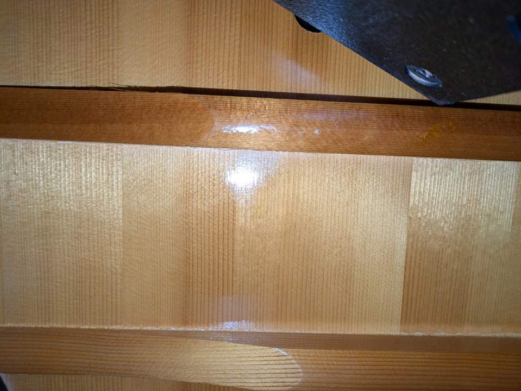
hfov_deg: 69.4
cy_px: 196
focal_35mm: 25
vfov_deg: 54.9
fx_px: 376
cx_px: 260
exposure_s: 1/60
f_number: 1.89
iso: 67
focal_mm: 5.43
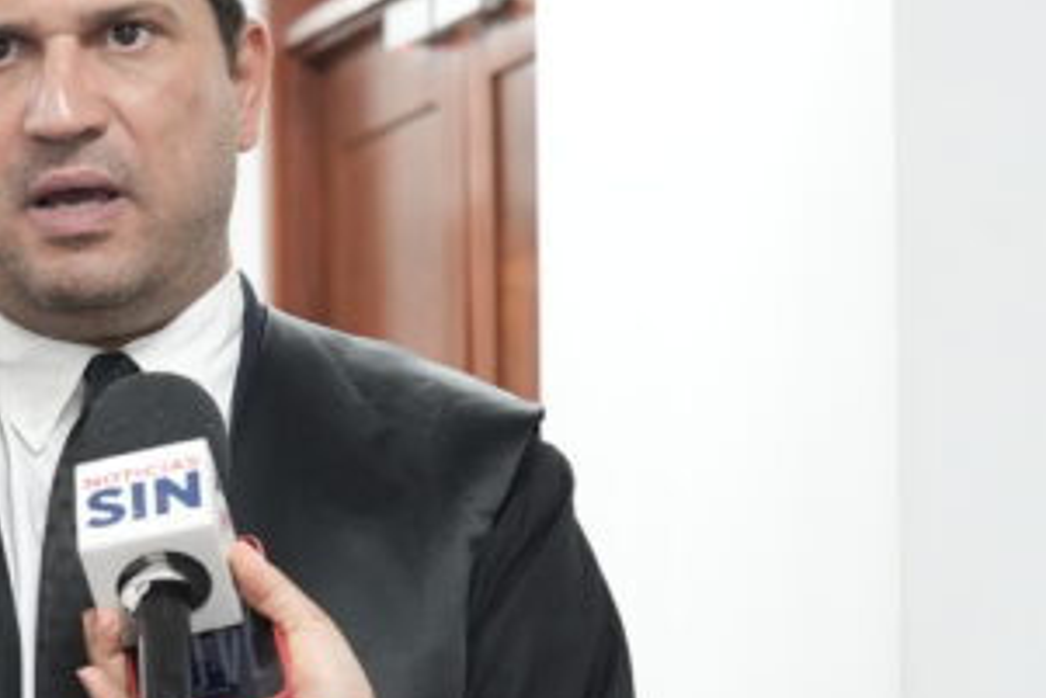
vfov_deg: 7.7
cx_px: -448
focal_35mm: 177
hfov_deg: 11.2
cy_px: 682
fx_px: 5145
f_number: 2.8
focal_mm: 35
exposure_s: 1/250
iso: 1600
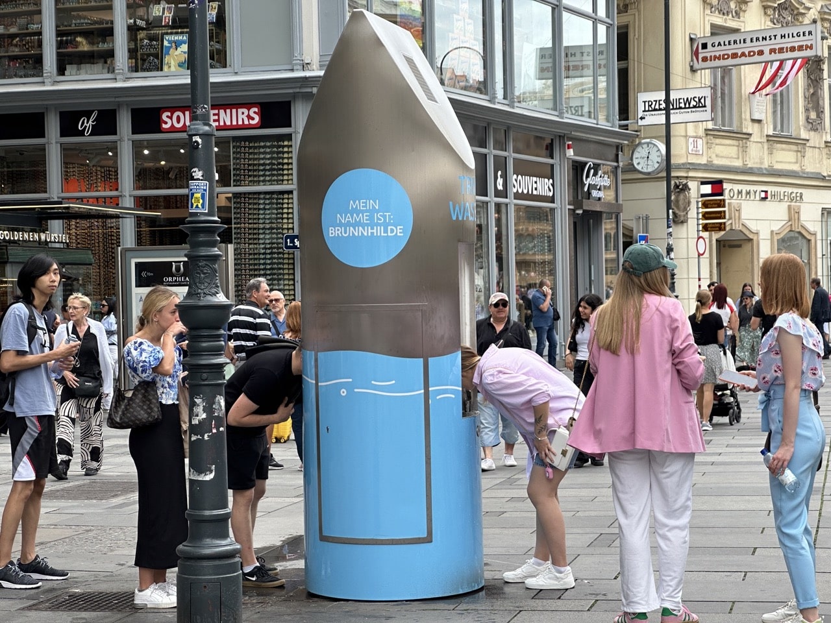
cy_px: 312
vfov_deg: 19.1
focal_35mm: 77
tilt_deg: -0.6
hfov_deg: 25.3
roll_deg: +1.1
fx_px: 1848
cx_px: 416
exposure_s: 1/162
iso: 32
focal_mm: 9
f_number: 2.8
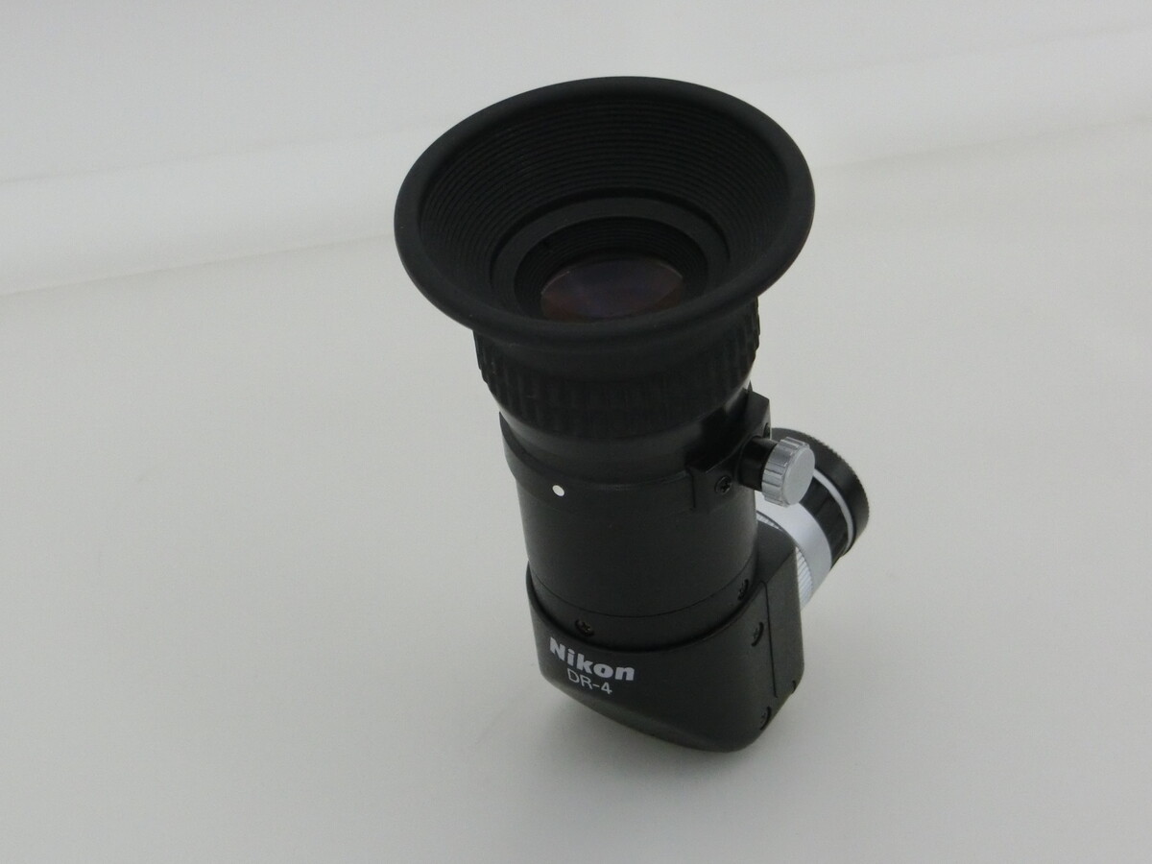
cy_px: 432
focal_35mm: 93
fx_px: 3095
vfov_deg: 15.9
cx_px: 576
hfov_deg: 21.1
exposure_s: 1/60
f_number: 11.1
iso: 800
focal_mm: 16.5
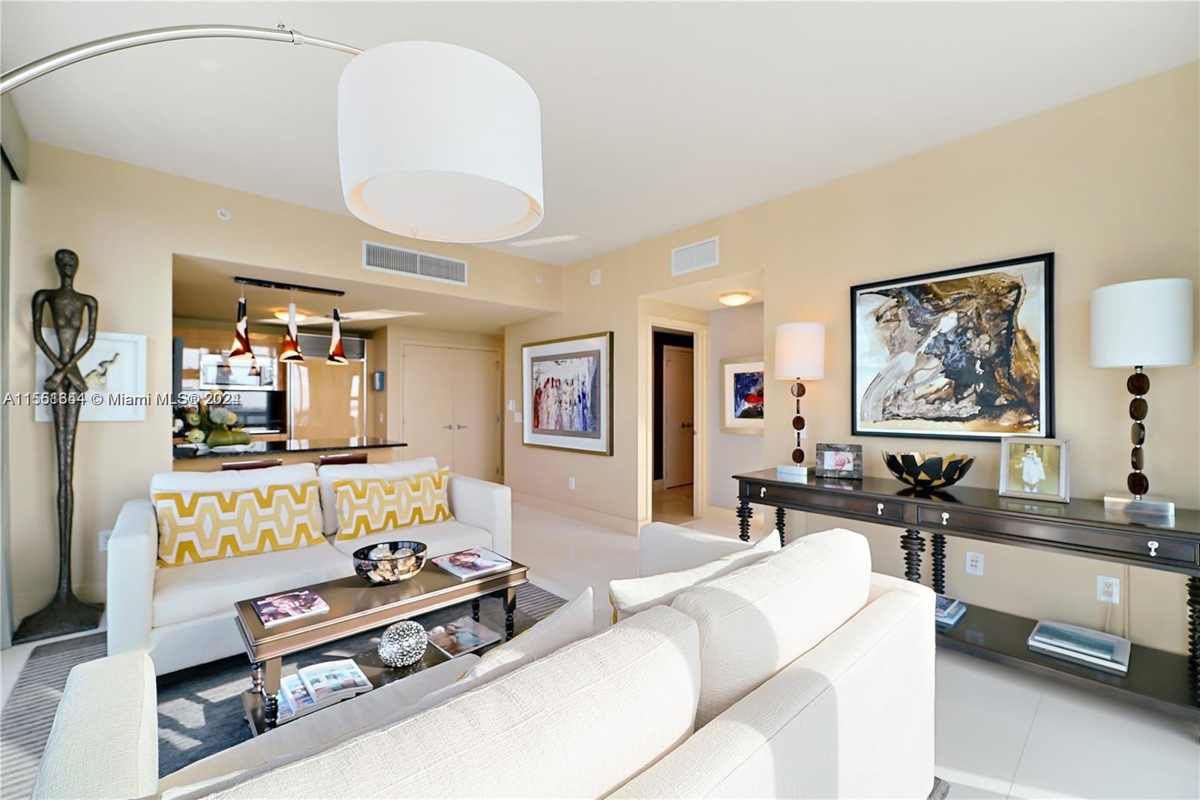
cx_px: 600
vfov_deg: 81.2
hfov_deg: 104.3
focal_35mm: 14
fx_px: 467
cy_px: 400
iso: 250
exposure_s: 1/30
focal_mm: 14
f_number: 5.6
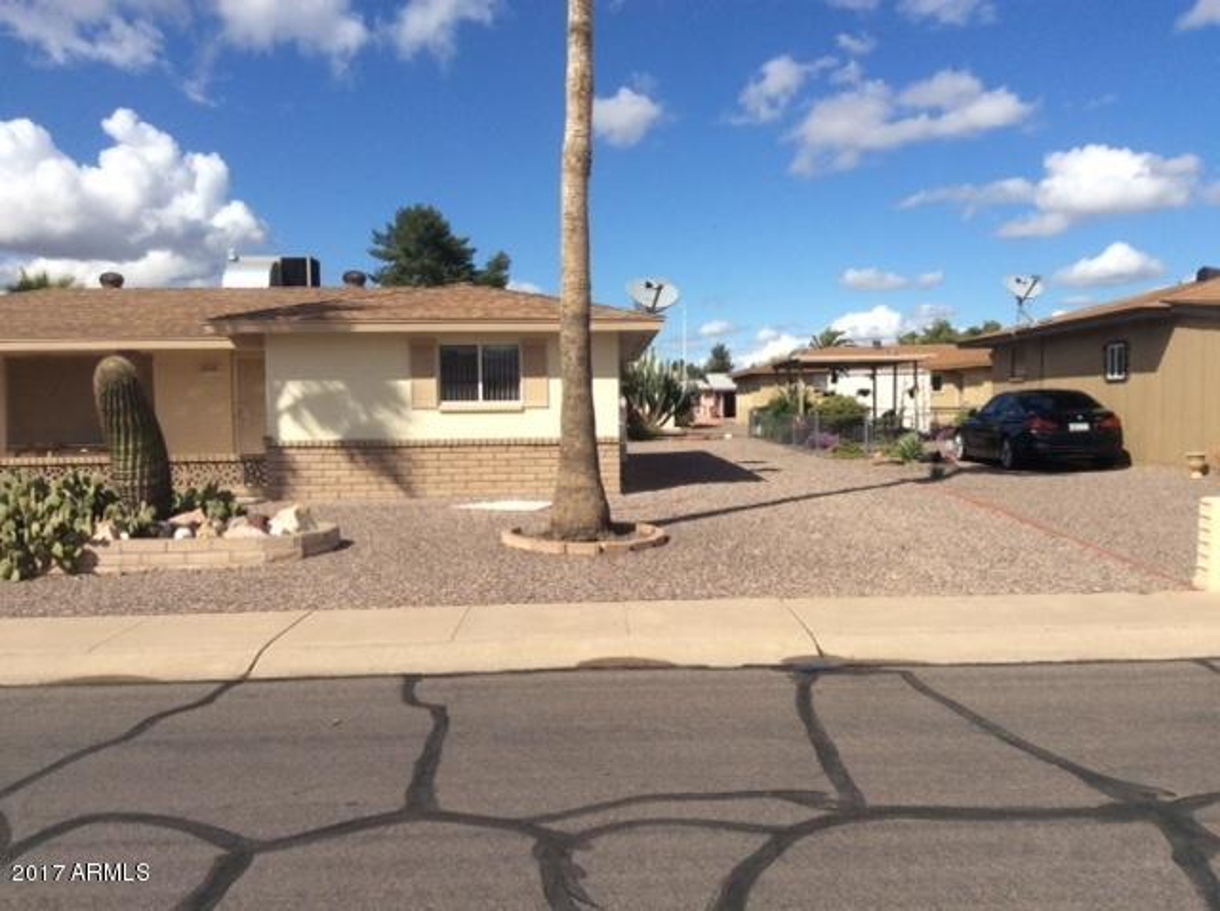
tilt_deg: -6.5
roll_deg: -1.4
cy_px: 456
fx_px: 1126
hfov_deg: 56.9
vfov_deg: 44.1
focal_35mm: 32
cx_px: 610
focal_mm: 3.3
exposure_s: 1/2119
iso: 32
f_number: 2.4
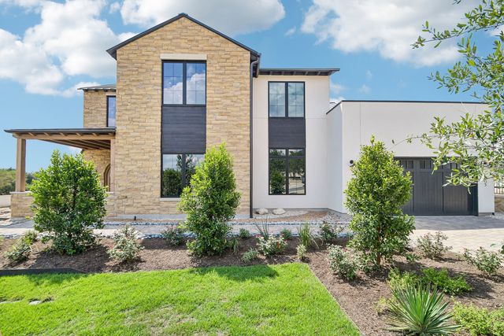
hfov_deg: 100.4
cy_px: 168
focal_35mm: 15
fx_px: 210
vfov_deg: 77.4
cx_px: 252
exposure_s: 1/640
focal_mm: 10
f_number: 8
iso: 400
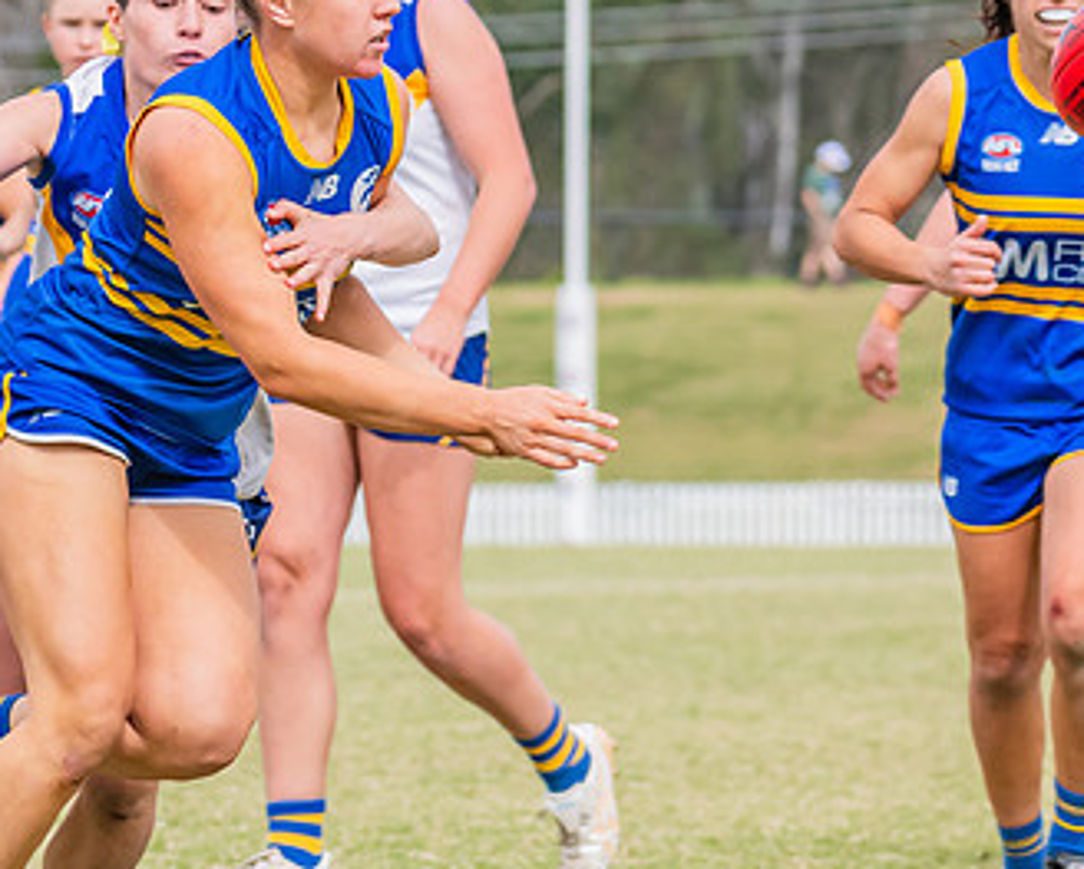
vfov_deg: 3.4
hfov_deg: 4.2
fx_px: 14803
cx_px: 292
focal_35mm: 461
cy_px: 506
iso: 800
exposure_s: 1/1250
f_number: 8
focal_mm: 170
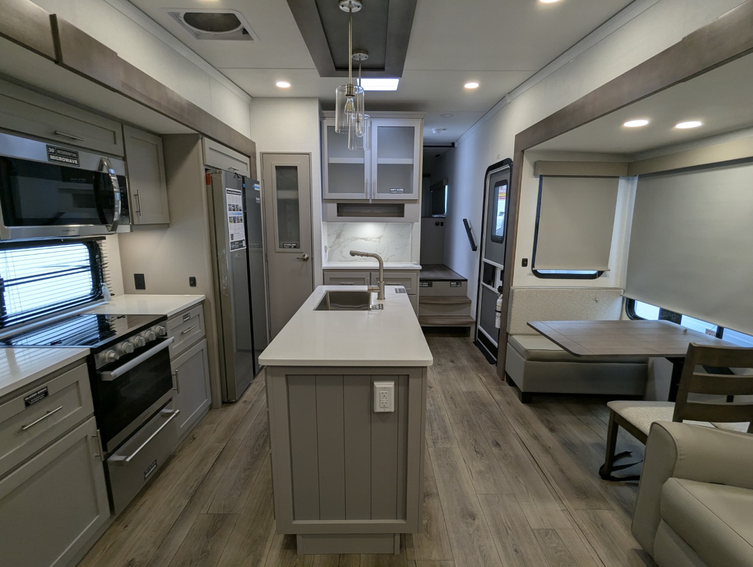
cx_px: 376
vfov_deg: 78.2
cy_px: 284
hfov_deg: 94.4
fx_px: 348
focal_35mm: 16
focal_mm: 2.35
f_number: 2.2
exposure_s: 1/68
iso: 92
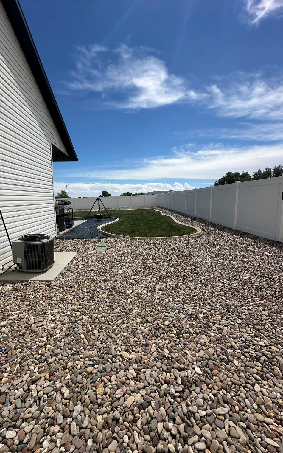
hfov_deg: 74.7
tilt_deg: -6.7
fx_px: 185
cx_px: 130
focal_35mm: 15
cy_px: 225
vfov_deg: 101.5
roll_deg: -0.9
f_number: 2.2
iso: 50
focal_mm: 2.22
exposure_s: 1/3861
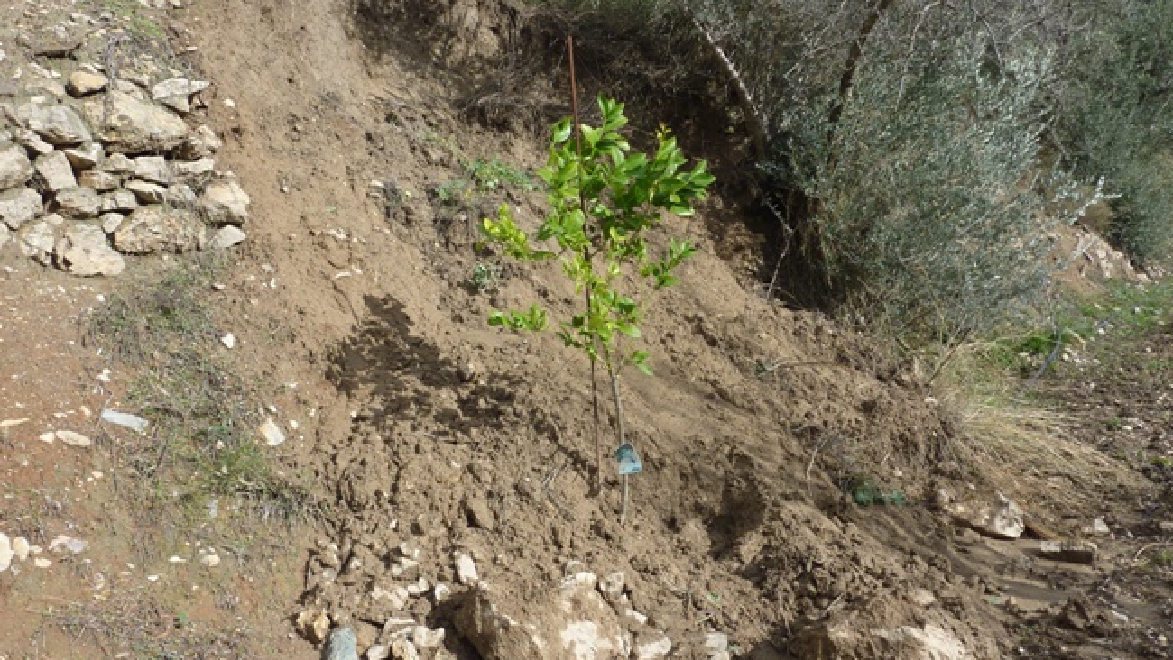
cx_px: 587
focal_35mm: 33
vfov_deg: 35.6
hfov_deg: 59.5
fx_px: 1027
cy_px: 298
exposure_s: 1/500
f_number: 4.5
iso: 80
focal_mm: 5
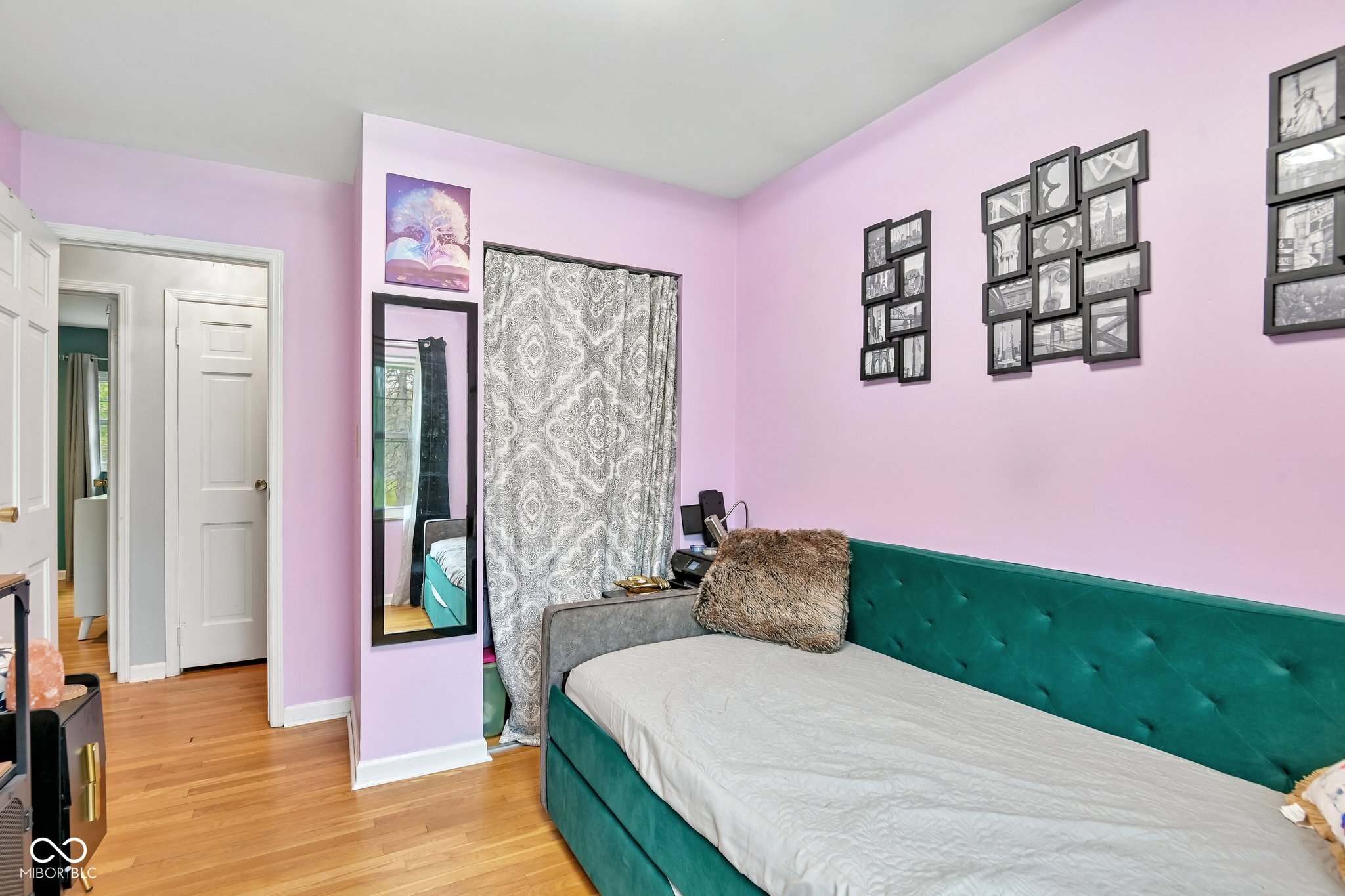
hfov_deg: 96.7
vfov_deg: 73.7
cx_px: 672
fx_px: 598
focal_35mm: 16
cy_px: 448
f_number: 8
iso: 400
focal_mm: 16
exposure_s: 1/13
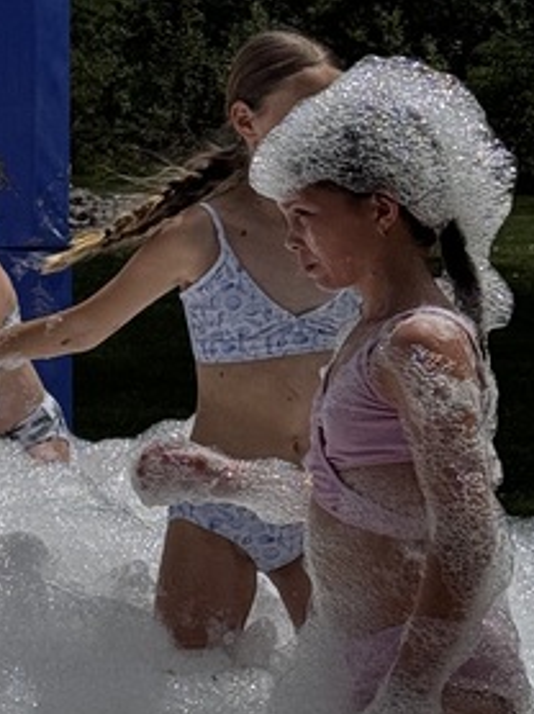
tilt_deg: -5.3
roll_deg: +1.4
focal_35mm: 177
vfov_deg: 11.2
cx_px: -388
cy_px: 298
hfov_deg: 8.1
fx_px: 3646
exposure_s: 1/15385
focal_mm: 6.76
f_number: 1.78
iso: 64
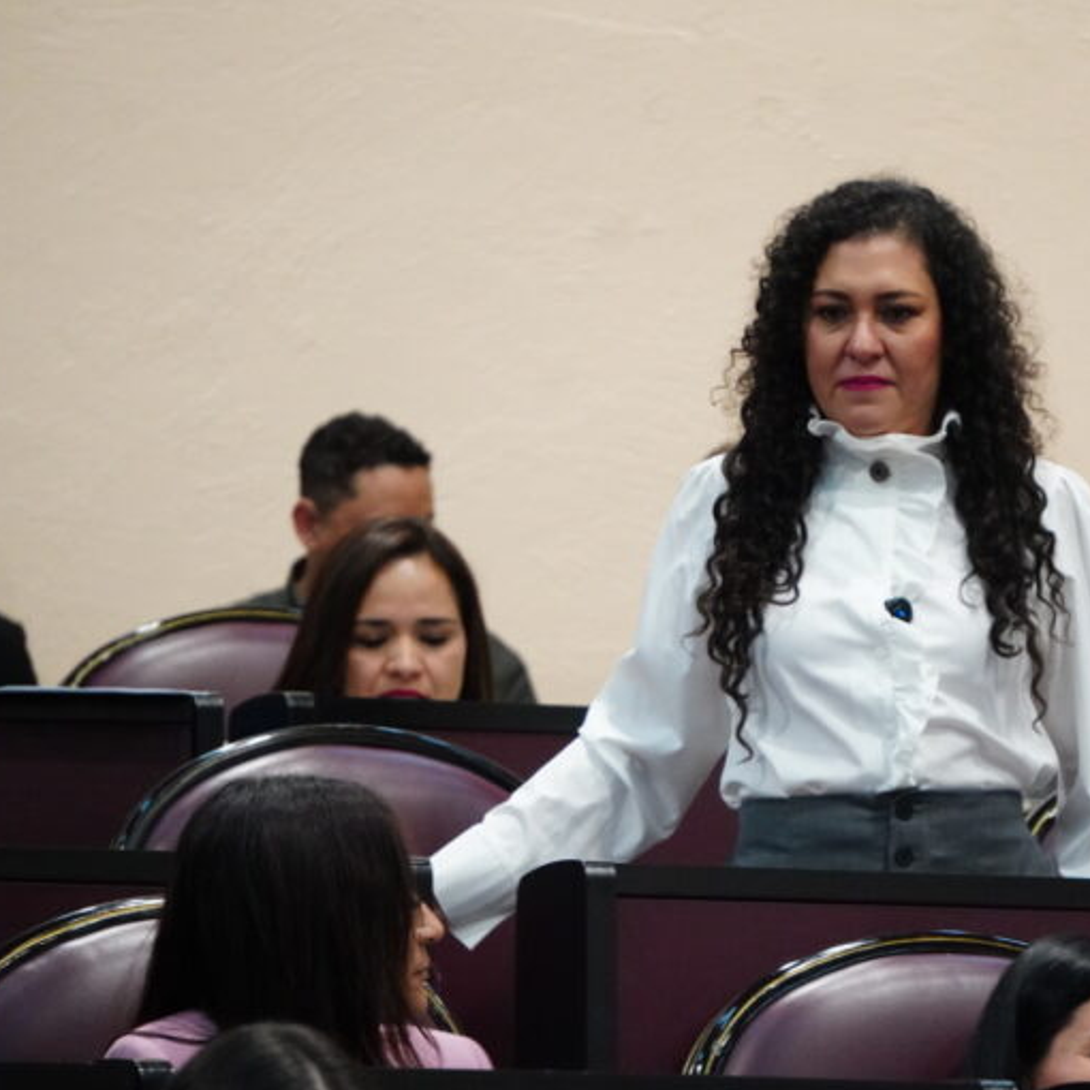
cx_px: 759
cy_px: 546
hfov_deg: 4.7
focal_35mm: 375
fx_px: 13347
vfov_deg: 4.7
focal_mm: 195
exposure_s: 1/100
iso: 5000
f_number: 6.3
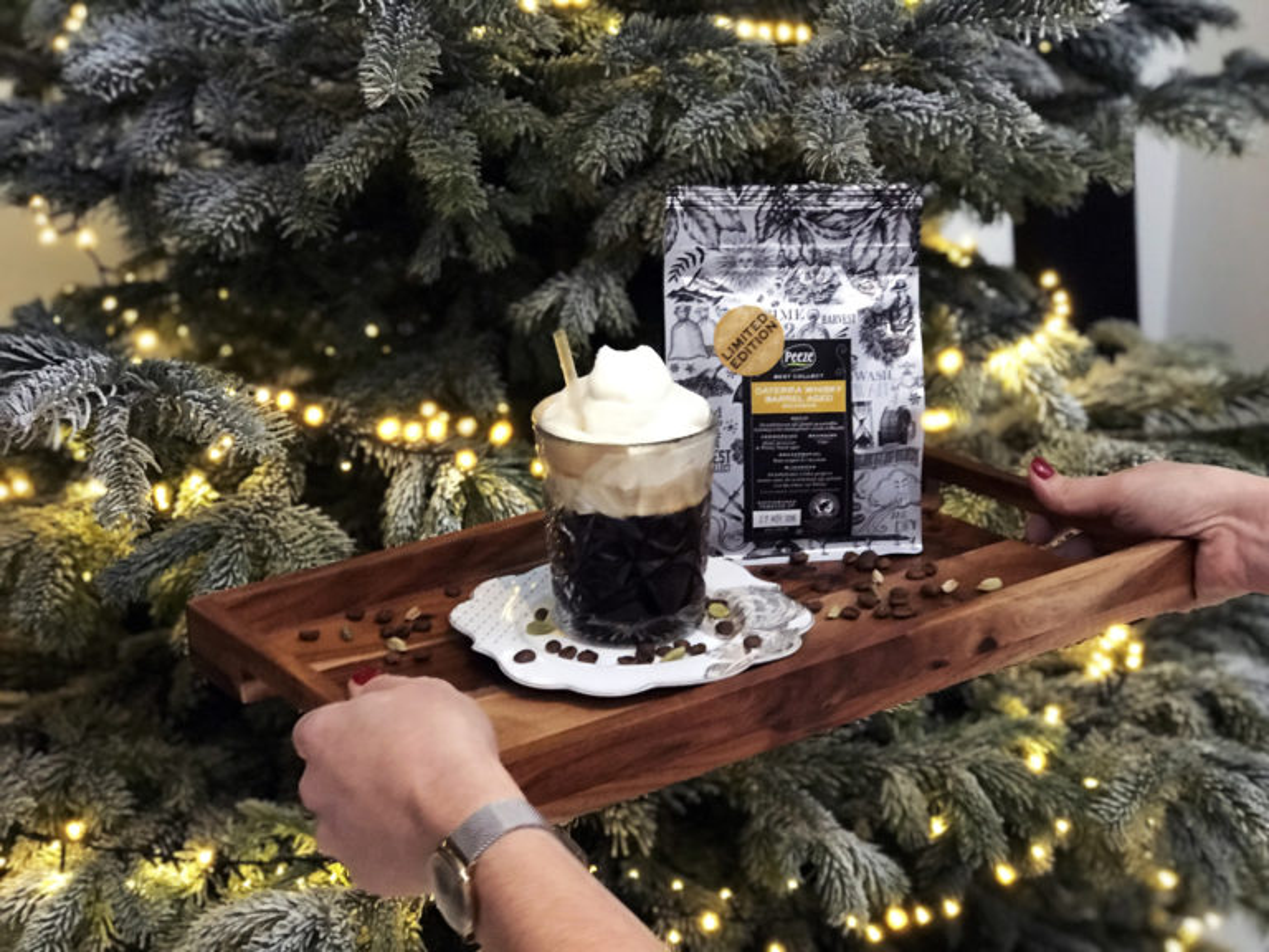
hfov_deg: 33.8
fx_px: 2090
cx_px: 634
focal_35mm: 57
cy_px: 476
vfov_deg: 25.7
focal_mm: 6.6
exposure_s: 1/50
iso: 800
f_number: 2.8
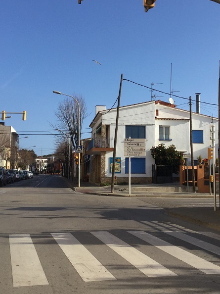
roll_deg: -1.1
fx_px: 399
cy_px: 130
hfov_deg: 30.8
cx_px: 120
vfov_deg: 40.4
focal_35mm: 47
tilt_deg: +4.7
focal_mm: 3.3
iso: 25
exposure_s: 1/1217
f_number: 2.4
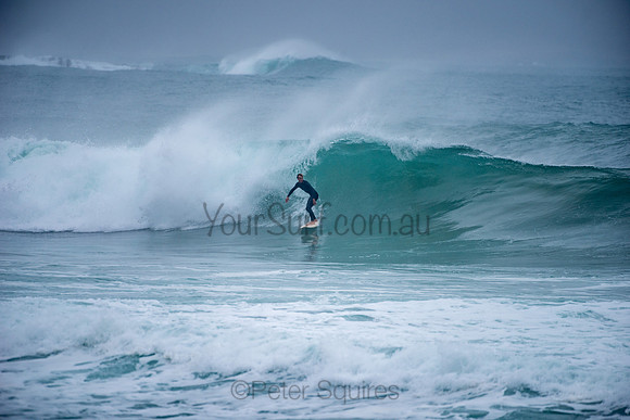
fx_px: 8752
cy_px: 210
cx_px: 315
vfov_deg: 2.8
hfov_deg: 4.1
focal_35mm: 500
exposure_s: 1/1000
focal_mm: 500
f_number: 5.6
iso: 180
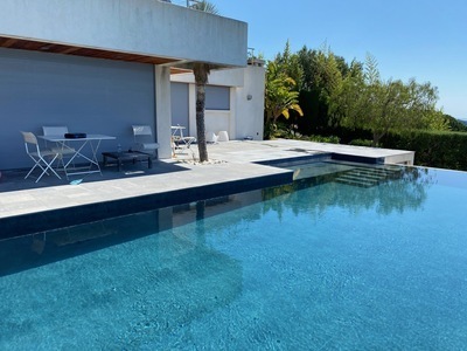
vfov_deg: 53.1
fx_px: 351
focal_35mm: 26
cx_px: 234
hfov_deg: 67.3
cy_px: 176
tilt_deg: -11.3
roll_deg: +0.6
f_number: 1.8
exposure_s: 1/2222
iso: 32
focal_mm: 4.25
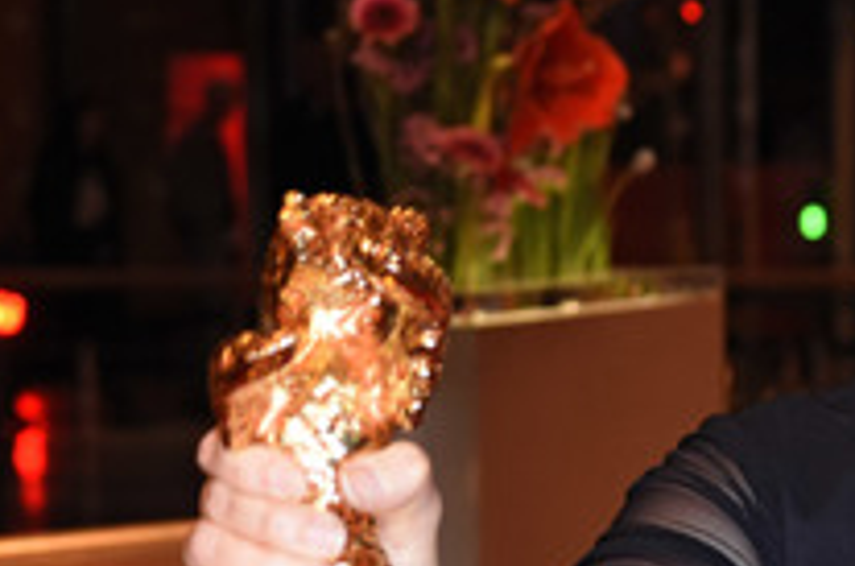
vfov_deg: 7.6
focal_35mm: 180
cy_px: 335
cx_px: 882
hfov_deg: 11.3
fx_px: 4267
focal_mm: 55
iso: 1600
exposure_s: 1/60
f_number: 5.6
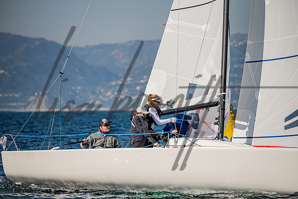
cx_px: 149
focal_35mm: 260
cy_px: 100
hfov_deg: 7.9
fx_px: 2153
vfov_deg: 5.3
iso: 400
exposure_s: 1/4000
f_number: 5
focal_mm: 260
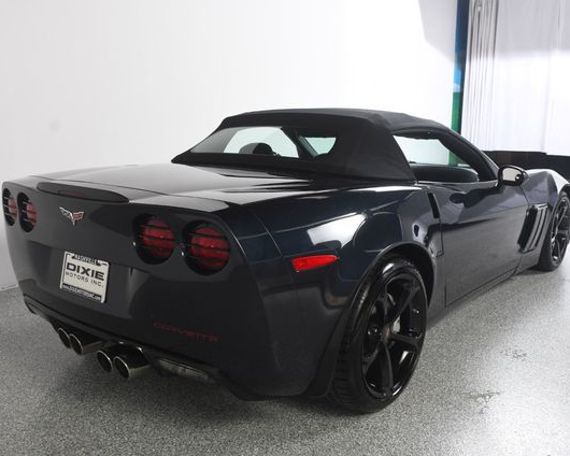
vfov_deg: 43.4
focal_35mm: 34
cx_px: 290
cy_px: 228
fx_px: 574
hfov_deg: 52.8
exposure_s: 1/160
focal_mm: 20
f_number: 7.1
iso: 100
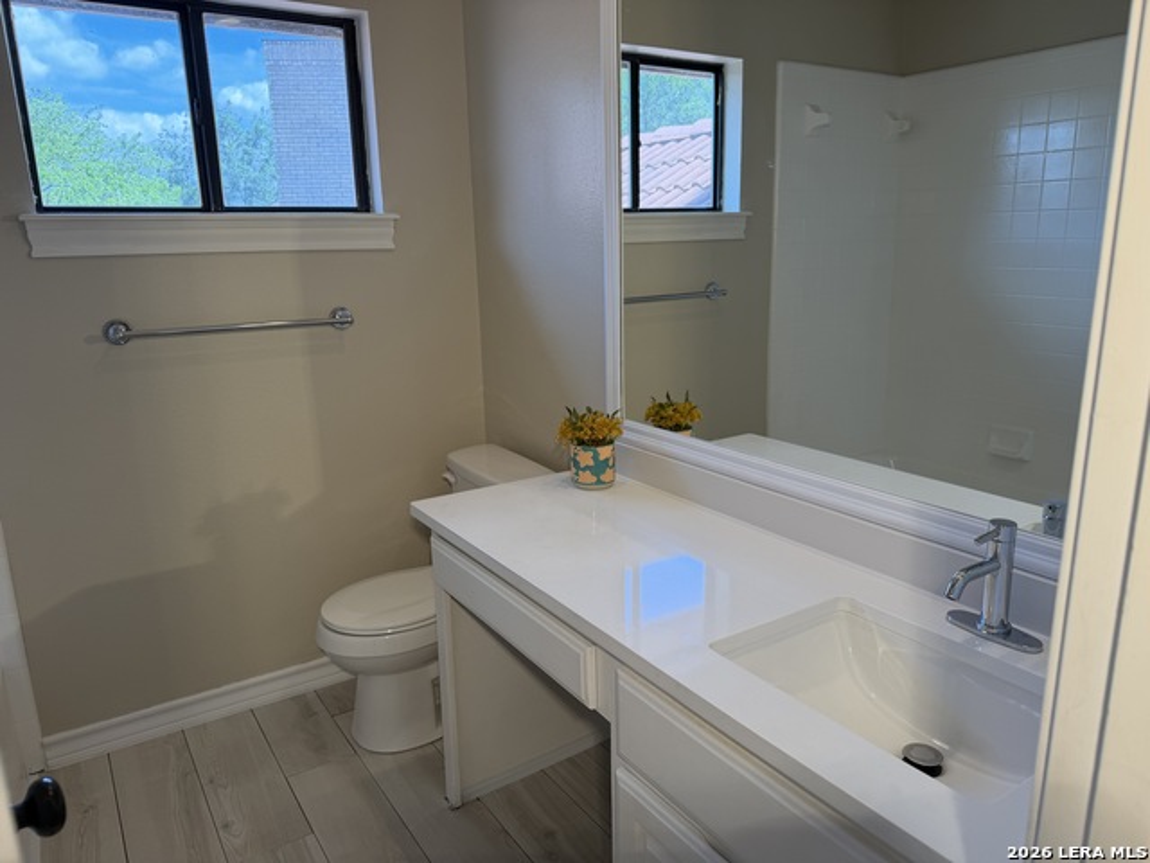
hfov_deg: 71.6
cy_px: 432
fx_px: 797
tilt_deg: -13.8
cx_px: 575
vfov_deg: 56.8
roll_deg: +1.2
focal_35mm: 24
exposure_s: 1/310
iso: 80
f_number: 1.78
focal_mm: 6.76
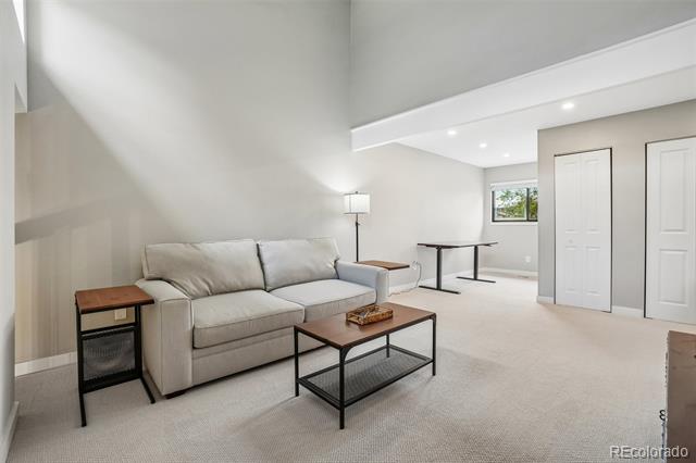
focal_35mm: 15
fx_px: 290
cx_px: 348
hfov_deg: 100.4
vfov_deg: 77.3
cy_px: 232
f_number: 8
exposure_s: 1/13
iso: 320
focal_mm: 10
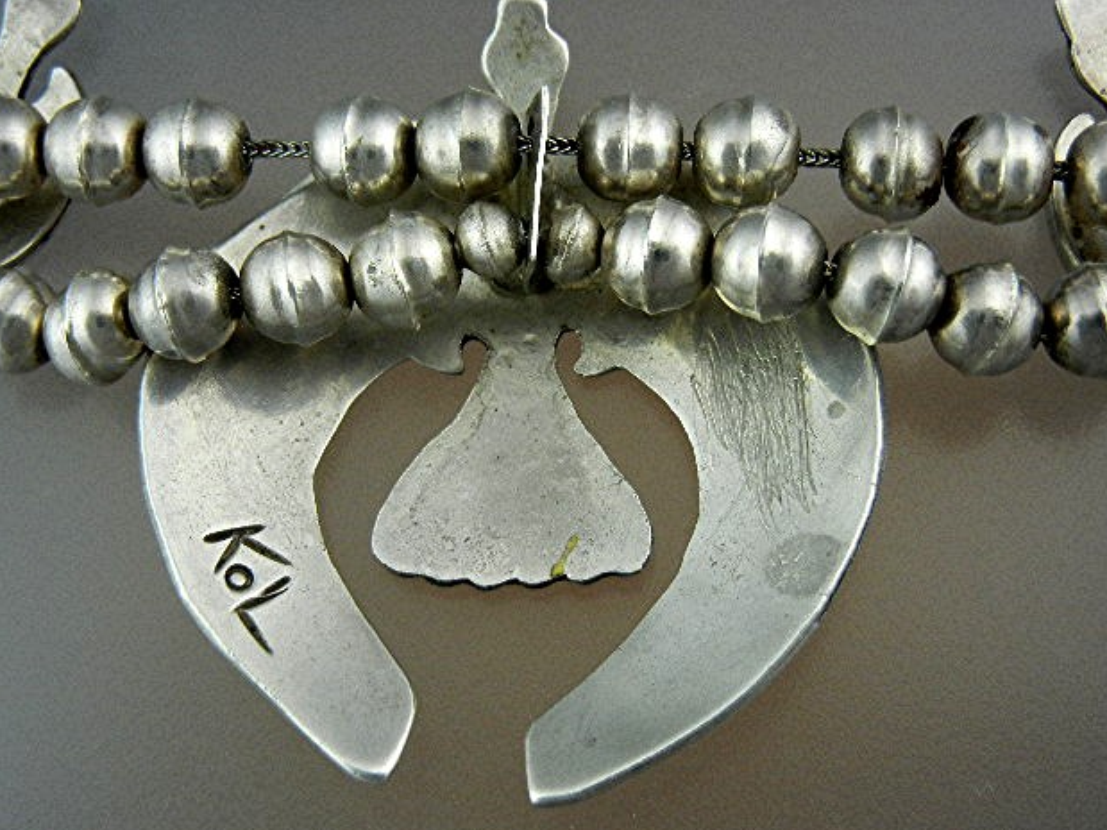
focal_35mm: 61
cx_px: 540
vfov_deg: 24.0
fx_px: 1950
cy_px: 428
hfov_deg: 31.7
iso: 400
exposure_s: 1/40
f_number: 4
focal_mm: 10.6
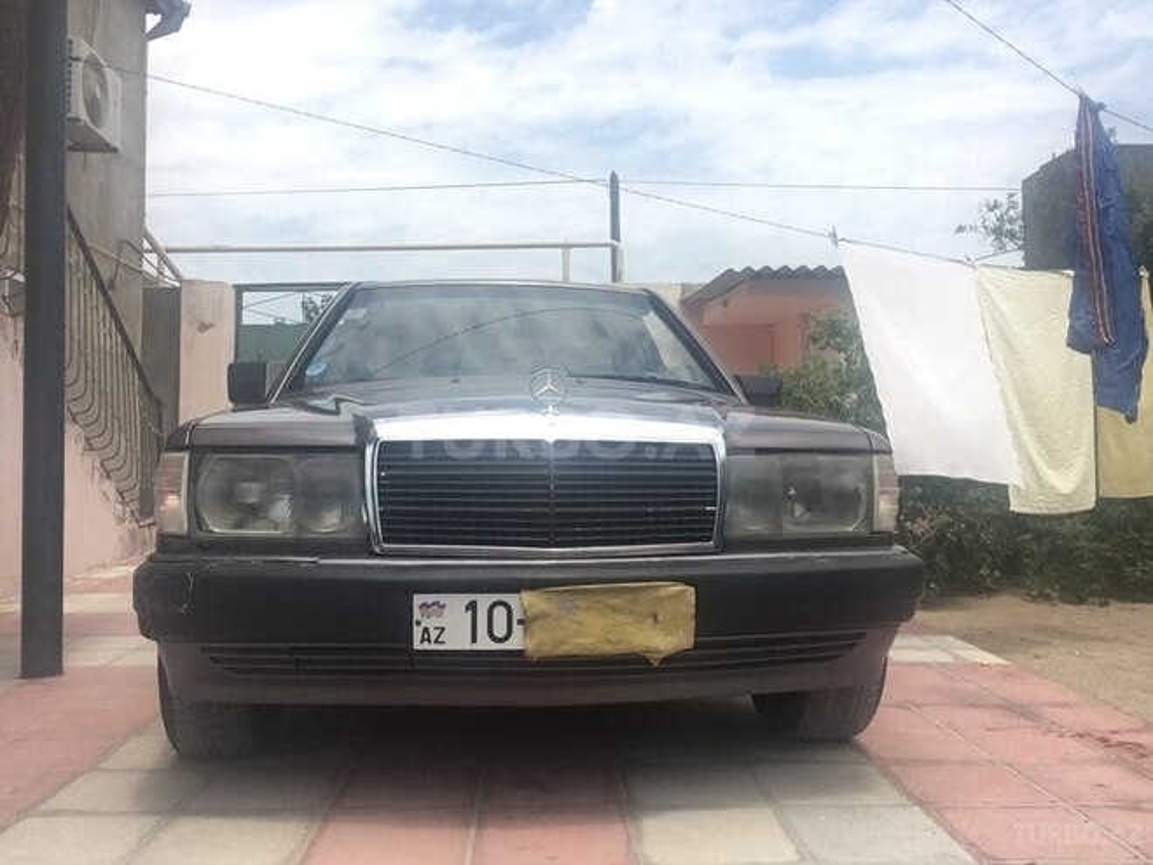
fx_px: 1033
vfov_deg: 45.4
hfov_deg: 58.4
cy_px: 432
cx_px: 576
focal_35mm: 31
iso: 50
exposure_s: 1/1342
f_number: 2.4
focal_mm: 2.15
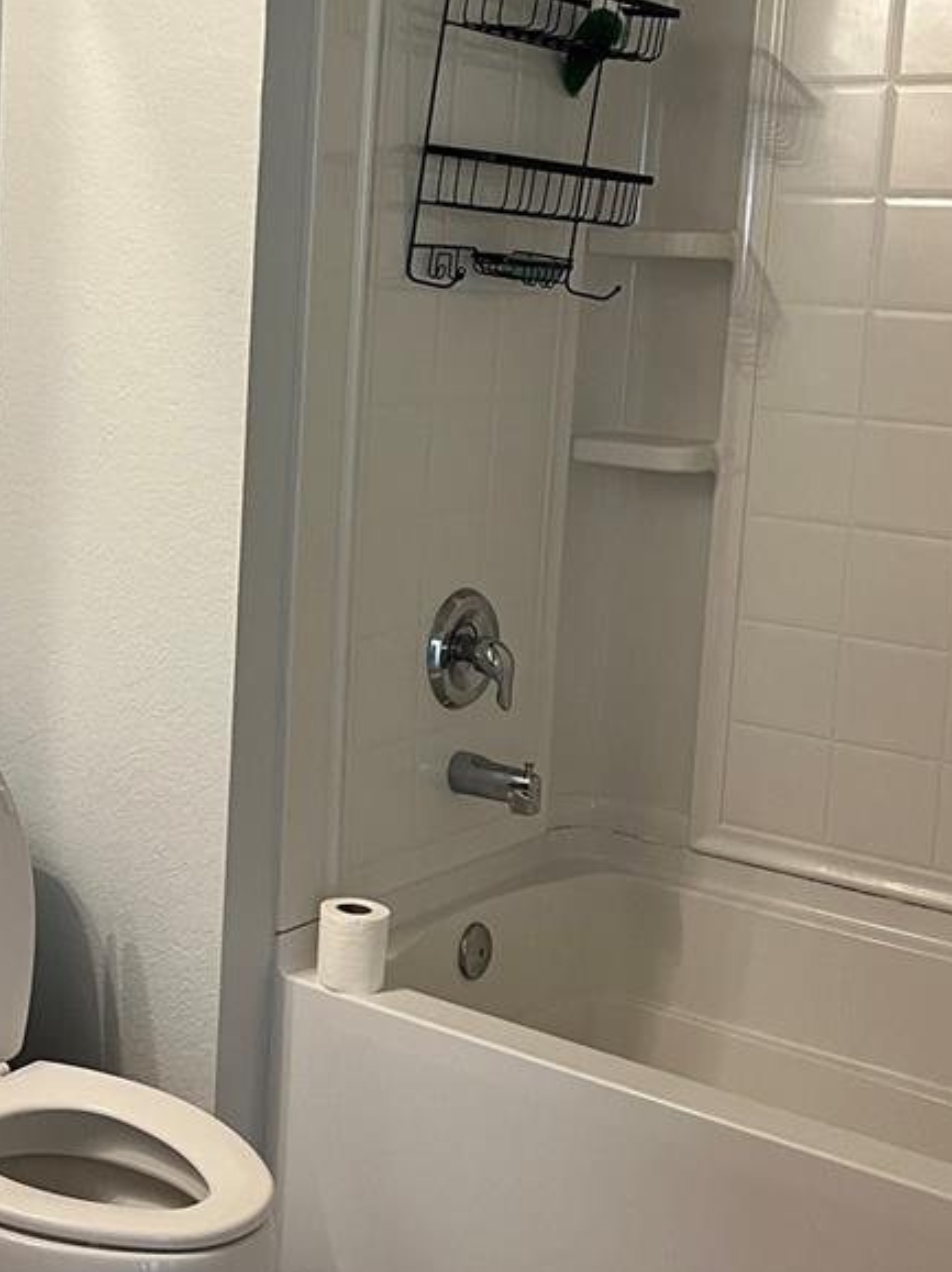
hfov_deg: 26.6
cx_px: 209
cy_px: 473
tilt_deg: -6.8
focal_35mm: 54
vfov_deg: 35.4
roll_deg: -2.0
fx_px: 1982
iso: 200
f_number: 1.6
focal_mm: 5.1
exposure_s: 1/60
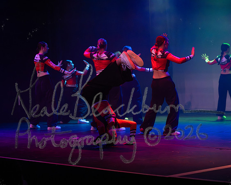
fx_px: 616
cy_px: 92
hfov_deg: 21.2
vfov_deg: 17.0
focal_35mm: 90
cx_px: 100
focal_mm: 80
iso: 5000
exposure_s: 1/500
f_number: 4
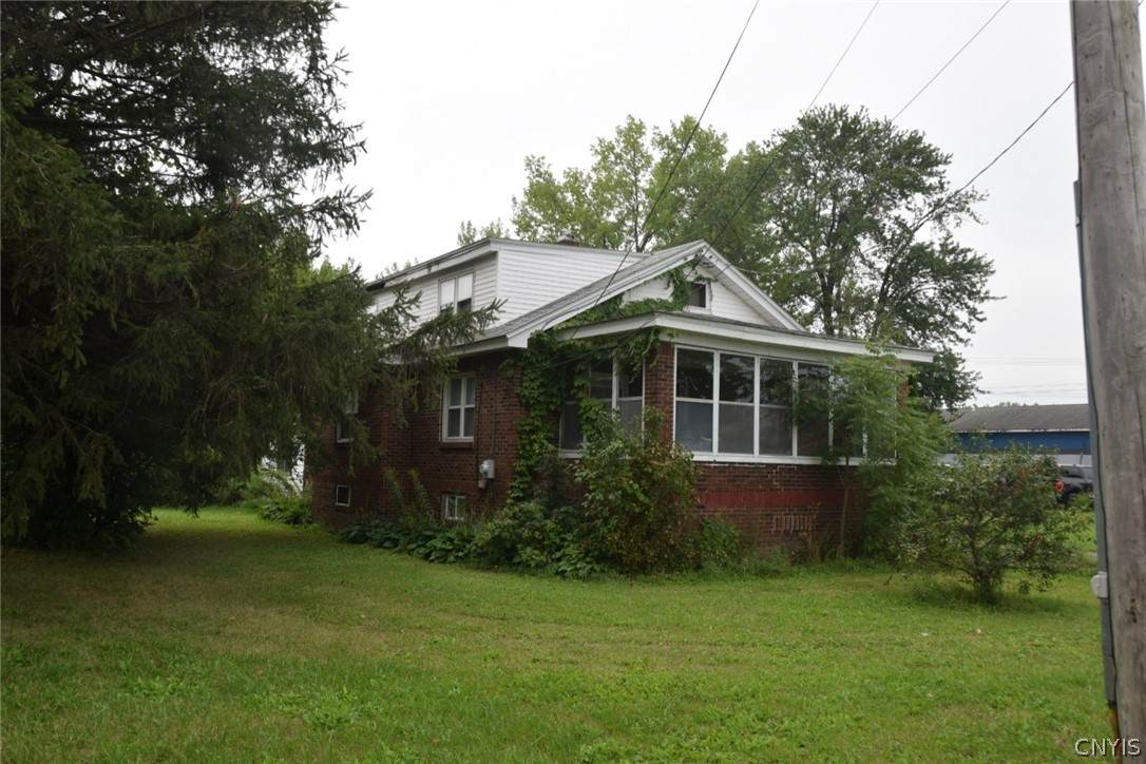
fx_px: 955
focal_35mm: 30
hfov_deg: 61.9
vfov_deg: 43.6
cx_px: 573
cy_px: 382
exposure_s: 1/250
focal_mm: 20
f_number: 8
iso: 200
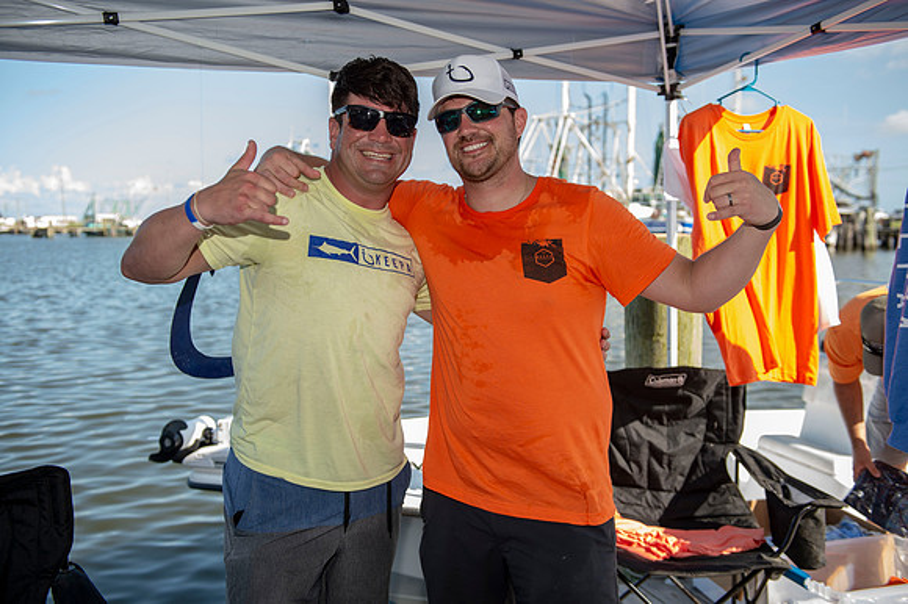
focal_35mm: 34
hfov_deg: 55.8
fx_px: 857
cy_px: 302
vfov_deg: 38.8
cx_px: 454
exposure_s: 1/250
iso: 50
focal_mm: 34
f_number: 3.5
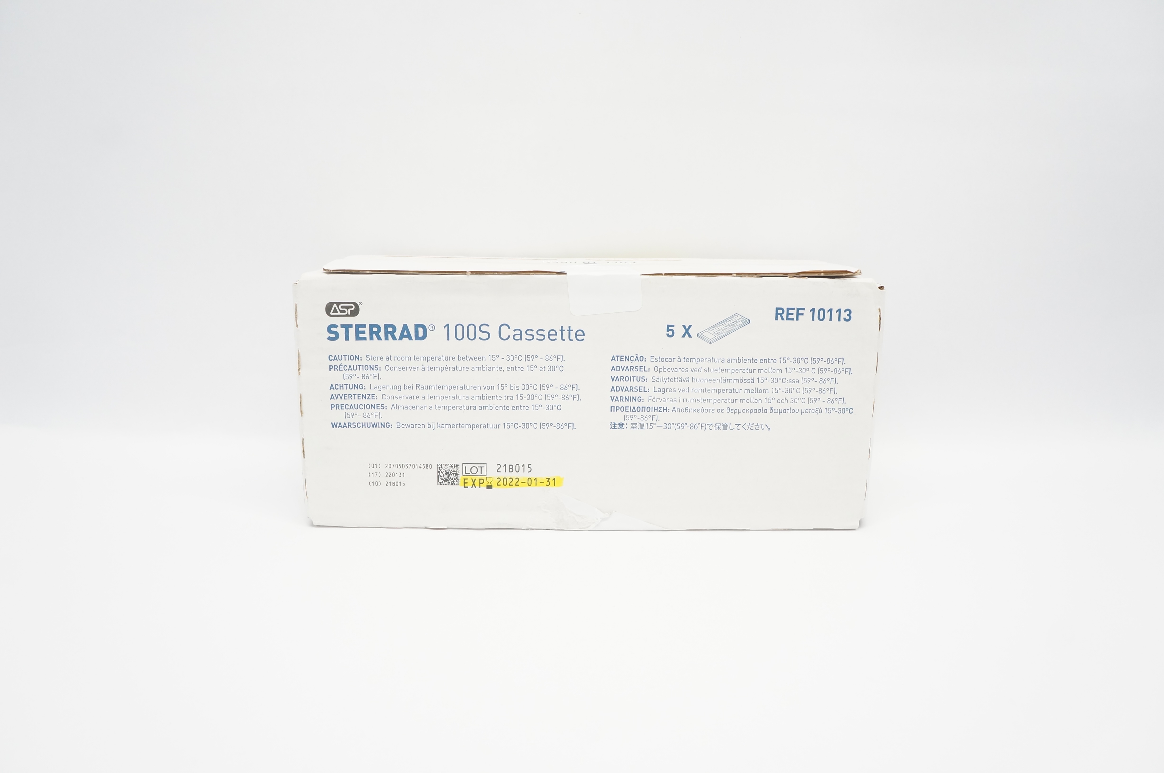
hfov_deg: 67.4
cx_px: 582
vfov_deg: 47.8
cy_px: 386
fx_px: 872
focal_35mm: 27
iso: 800
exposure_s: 1/60
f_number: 6.3
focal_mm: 18
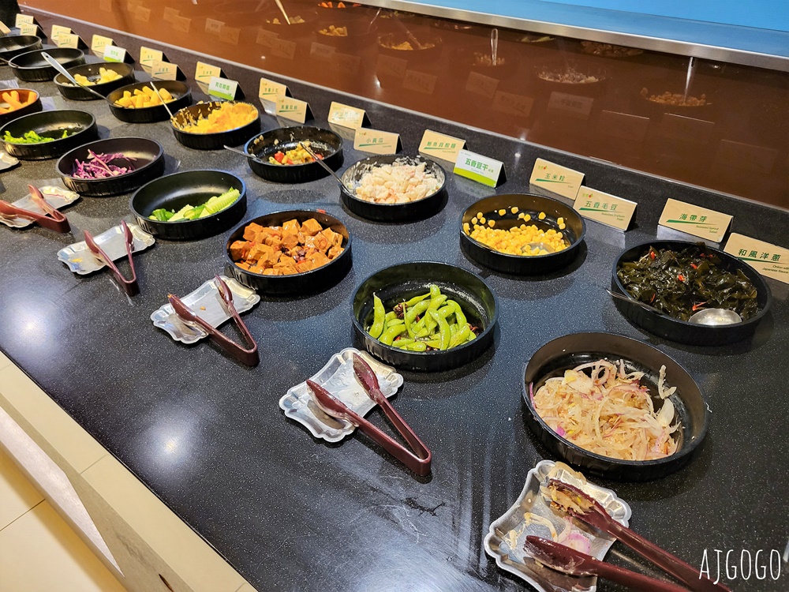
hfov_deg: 67.3
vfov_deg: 53.1
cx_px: 394
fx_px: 593
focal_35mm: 26
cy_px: 296
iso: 500
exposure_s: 1/40
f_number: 1.8
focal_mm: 5.4
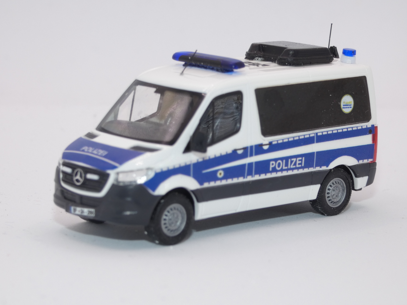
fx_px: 1623
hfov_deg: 14.3
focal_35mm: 138
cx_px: 204
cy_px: 152
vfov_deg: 10.7
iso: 80
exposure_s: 1/60
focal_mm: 24.7
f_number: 5.3
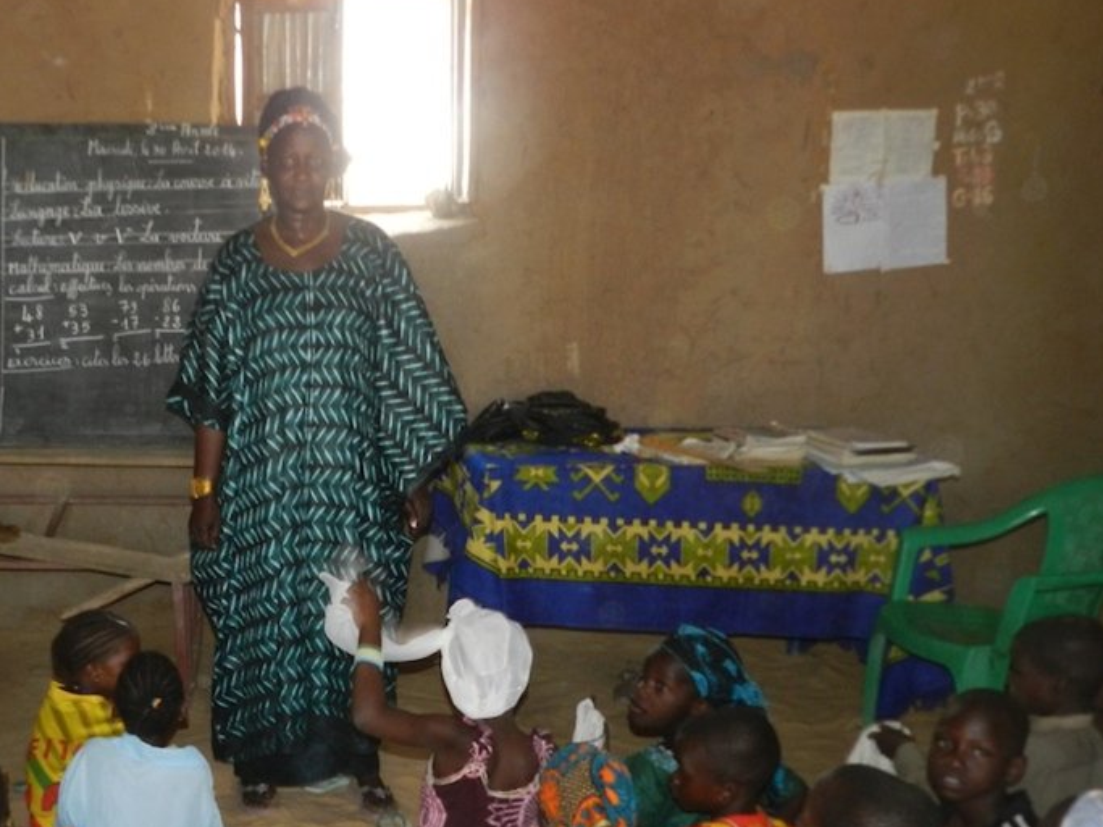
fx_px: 1529
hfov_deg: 38.8
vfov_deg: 29.9
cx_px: 297
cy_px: 578
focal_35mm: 48
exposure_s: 1/30
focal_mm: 5.6
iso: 200
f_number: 3.7
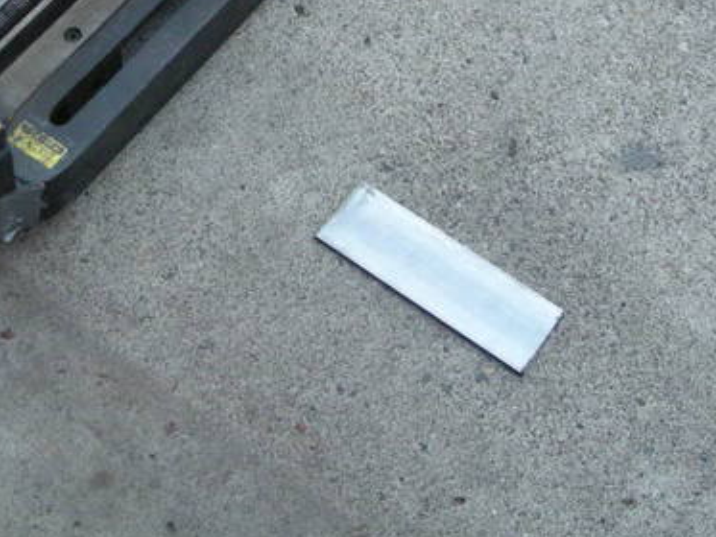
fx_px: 1552
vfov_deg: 19.0
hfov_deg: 25.8
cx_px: 228
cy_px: -29
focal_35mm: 75
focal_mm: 5.7
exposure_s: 1/63.3
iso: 276
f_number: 2.8
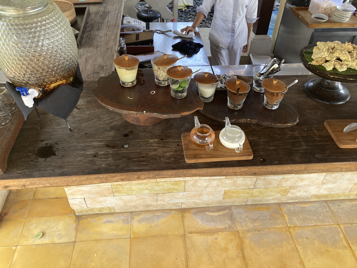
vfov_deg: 49.7
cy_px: 134
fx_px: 289
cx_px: 178
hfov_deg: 63.4
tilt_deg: -40.6
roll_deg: -0.7
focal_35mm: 28
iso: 64
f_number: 1.8
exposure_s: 1/121
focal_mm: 3.99
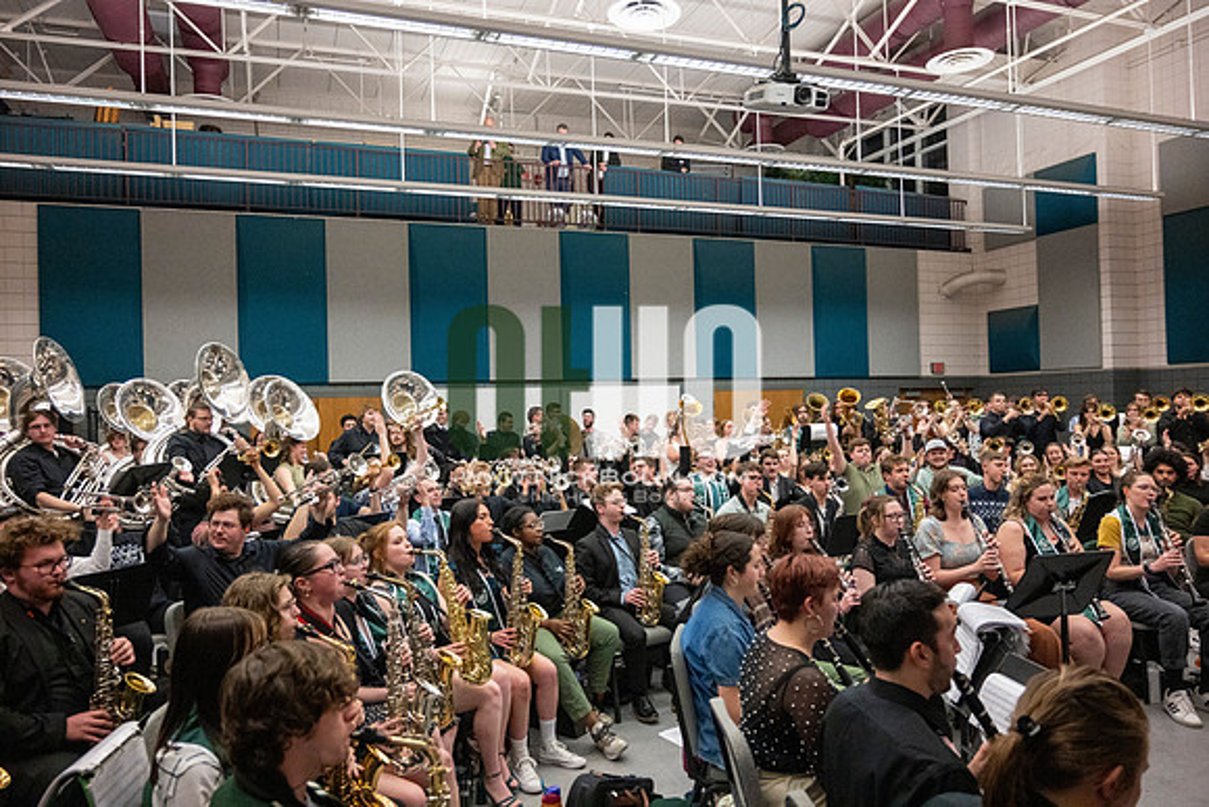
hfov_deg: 70.4
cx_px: 604
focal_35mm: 26
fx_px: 857
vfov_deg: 50.4
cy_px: 404
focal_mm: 25.5
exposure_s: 1/500
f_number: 4
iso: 10000
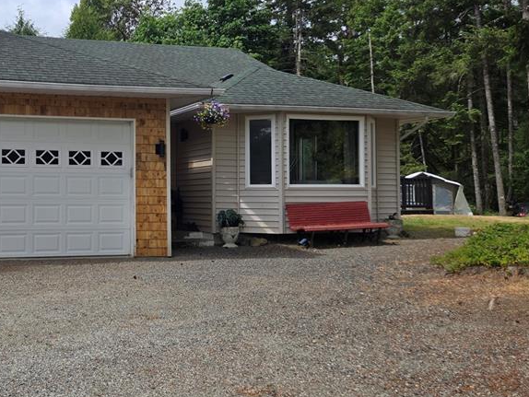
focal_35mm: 41
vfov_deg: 35.1
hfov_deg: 43.2
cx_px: 90
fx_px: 627
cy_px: 172
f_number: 1.8
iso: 25
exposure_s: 1/1737
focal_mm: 5.4
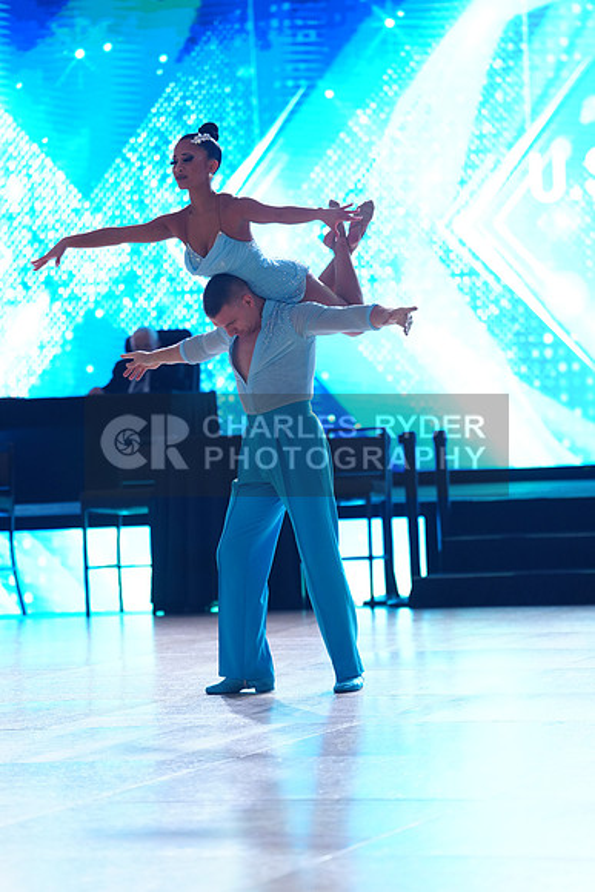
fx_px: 3345
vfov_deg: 15.2
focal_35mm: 135
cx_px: 298
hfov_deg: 10.2
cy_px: 446
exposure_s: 1/640
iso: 1250
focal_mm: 135
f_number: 2.8
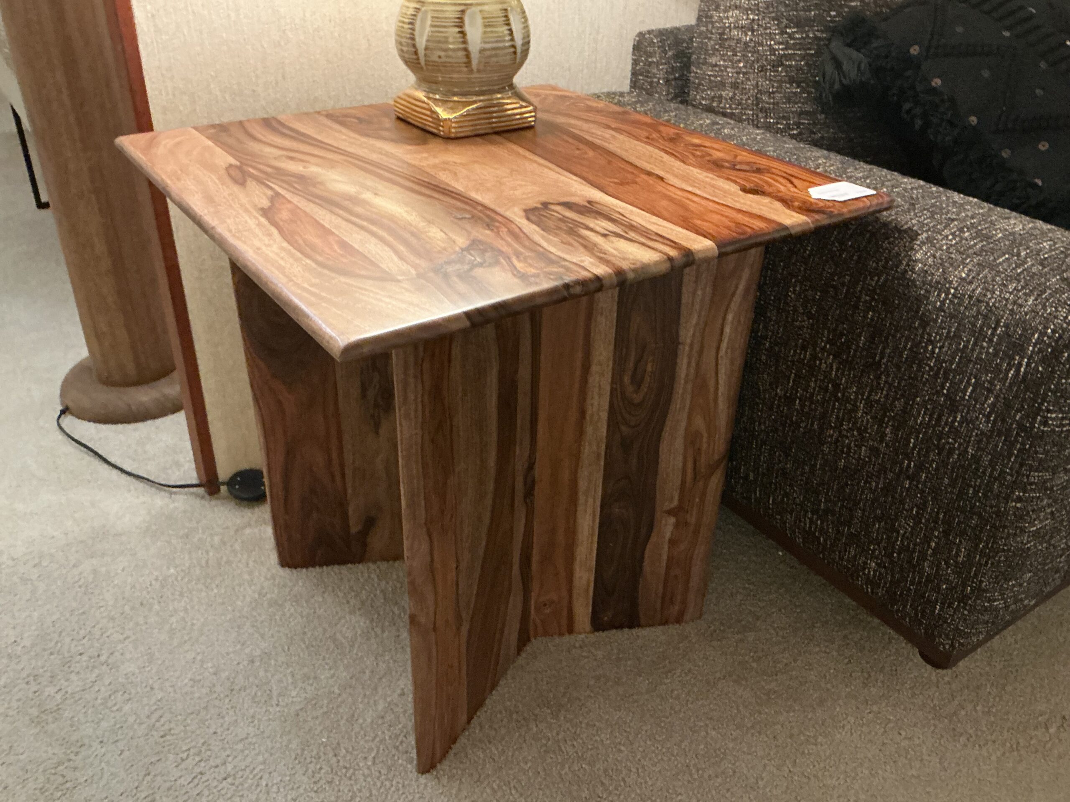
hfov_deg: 61.7
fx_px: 896
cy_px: 401
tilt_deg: -29.6
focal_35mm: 29
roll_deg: -3.3
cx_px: 535
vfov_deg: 48.2
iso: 320
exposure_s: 1/40
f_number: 1.8
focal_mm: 3
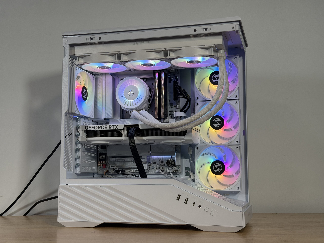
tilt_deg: +6.1
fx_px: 449
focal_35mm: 48
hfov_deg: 39.7
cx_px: 162
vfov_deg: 30.3
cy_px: 122
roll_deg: -0.2
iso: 100
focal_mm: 6.76
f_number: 1.78
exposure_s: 1/197
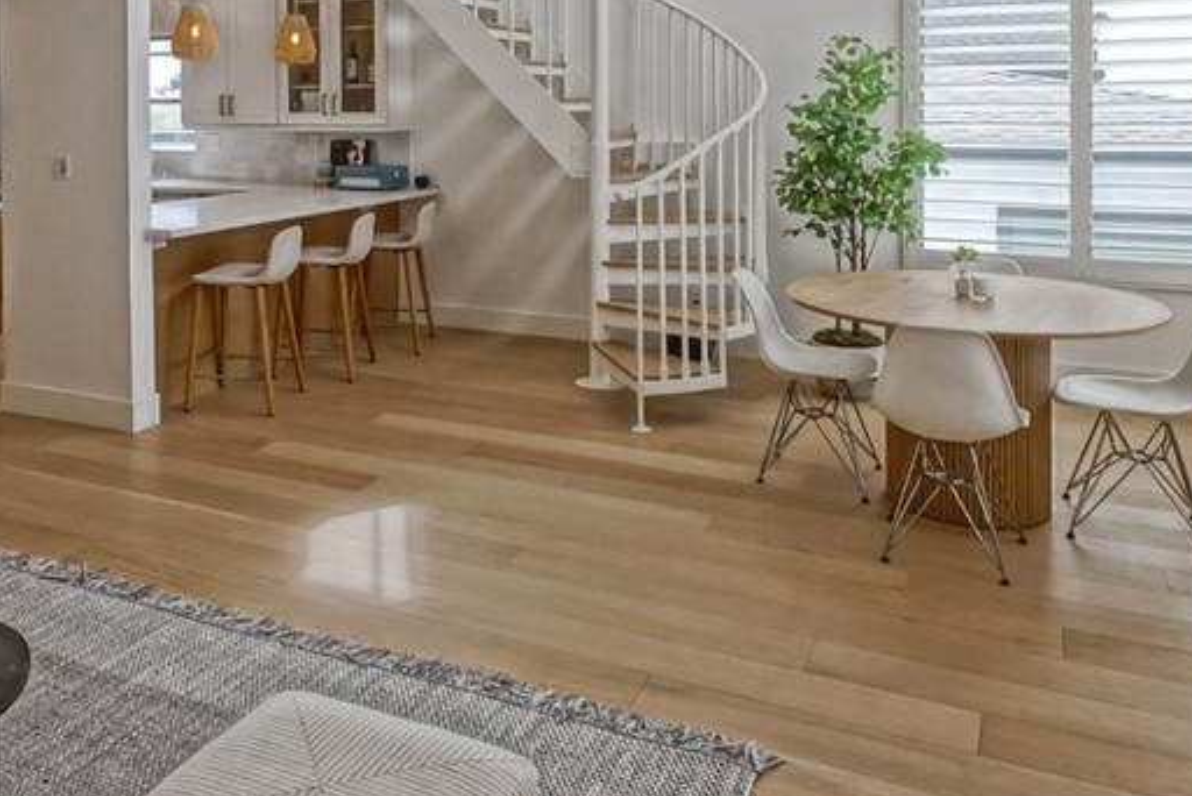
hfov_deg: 61.0
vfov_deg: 41.4
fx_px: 994
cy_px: 136
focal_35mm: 30
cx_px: 442
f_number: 8
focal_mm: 10
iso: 400
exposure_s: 1/60
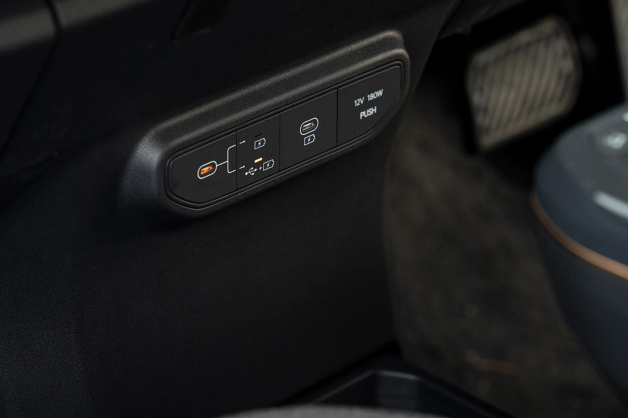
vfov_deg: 6.7
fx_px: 3558
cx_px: 266
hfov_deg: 10.1
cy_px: 157
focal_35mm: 204
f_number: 4.5
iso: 1000
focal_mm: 150
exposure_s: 1/160
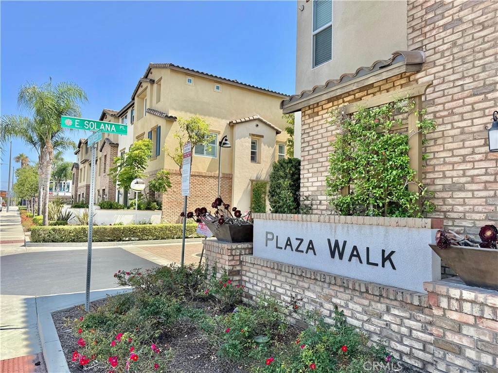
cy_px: 186
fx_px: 345
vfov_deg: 56.8
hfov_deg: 71.6
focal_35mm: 24
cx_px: 249
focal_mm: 6.76
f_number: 1.78
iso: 80
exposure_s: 1/2110
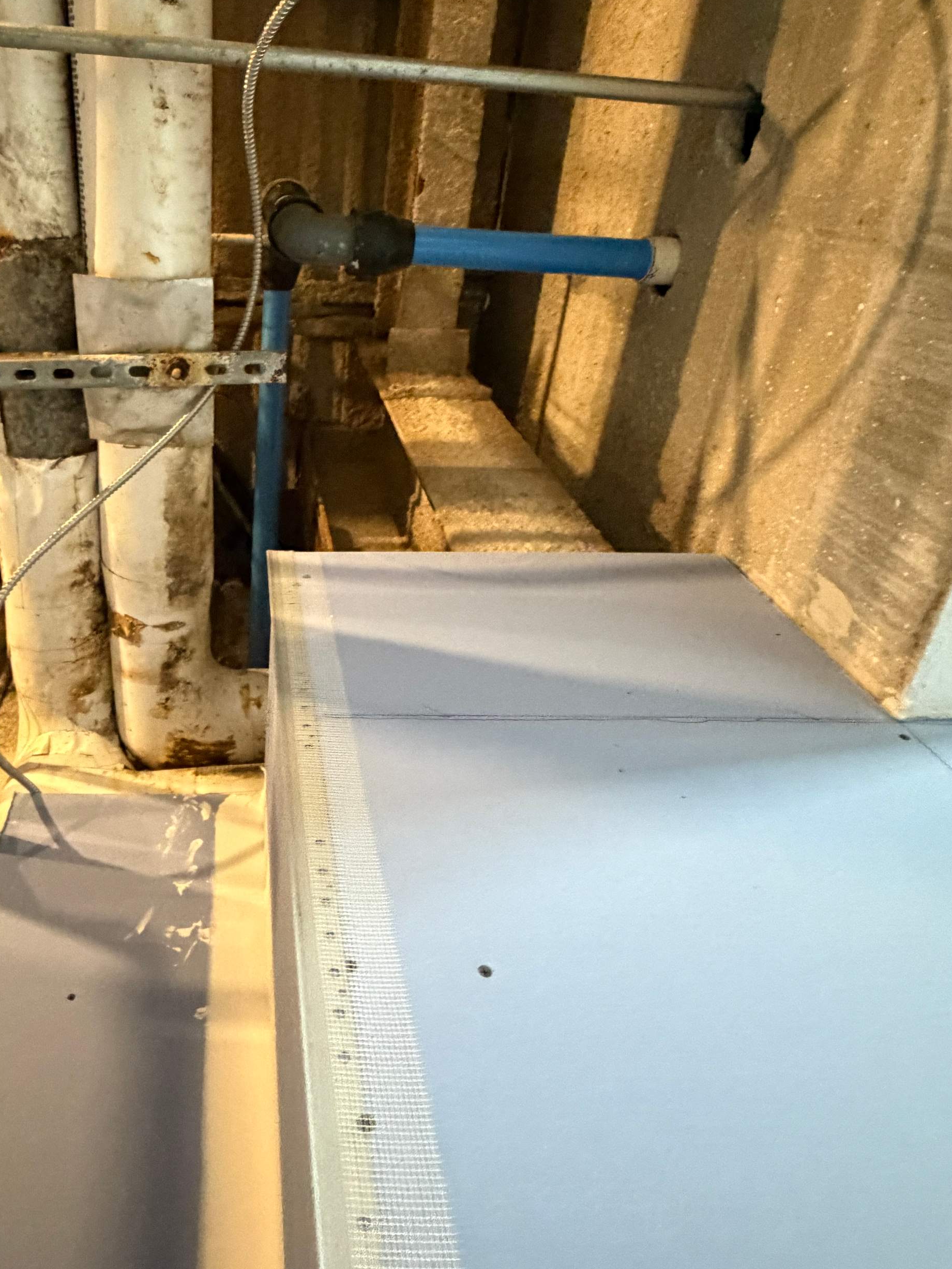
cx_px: 274
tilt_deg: +64.1
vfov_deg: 73.6
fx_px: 843
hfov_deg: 56.8
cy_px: 548
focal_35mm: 23
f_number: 2.2
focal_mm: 2.22
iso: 1000
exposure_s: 1/40
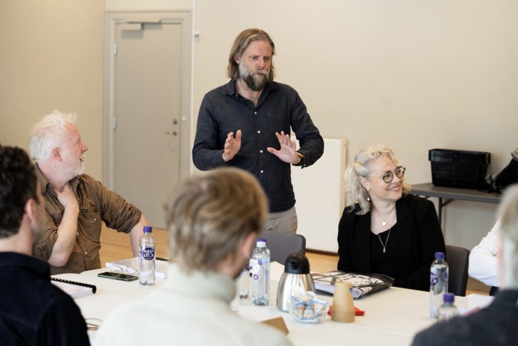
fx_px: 1036
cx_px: 259
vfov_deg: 18.9
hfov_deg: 28.1
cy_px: 173
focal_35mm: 72
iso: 2000
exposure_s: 1/320
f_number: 3.5
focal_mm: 72
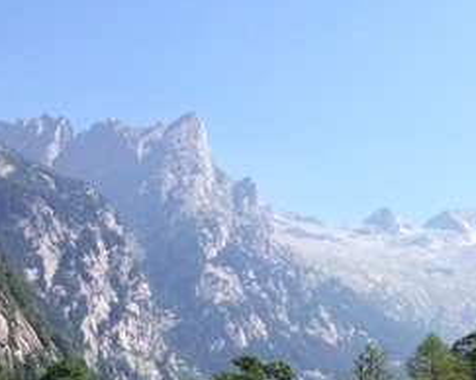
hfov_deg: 21.0
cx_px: 400
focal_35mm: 90
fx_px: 1267
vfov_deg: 16.5
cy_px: 431
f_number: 2.4
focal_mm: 4.28
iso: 64
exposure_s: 1/876
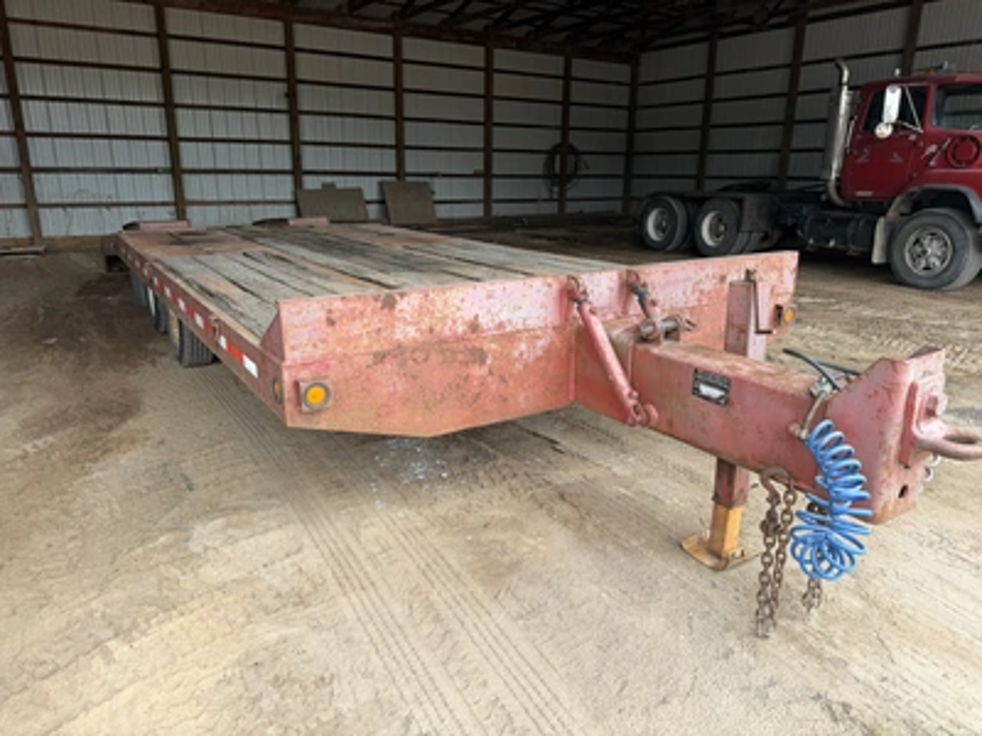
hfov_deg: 71.6
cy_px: 368
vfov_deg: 56.8
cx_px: 491
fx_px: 681
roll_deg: -0.5
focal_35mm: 24
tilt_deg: -15.9
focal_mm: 6.76
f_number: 1.78
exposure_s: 1/148
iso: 64
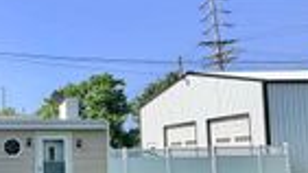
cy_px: 132
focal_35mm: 54
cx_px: -166
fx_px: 441
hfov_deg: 26.4
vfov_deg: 21.9
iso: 25
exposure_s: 1/770
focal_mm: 2.22
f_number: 2.2
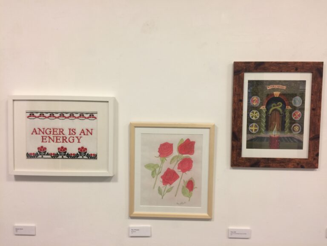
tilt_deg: -6.4
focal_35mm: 29
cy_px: 123
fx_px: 274
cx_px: 164
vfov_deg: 48.2
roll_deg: -0.4
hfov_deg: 61.7
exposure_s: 1/33
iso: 100
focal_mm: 4.15
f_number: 2.2
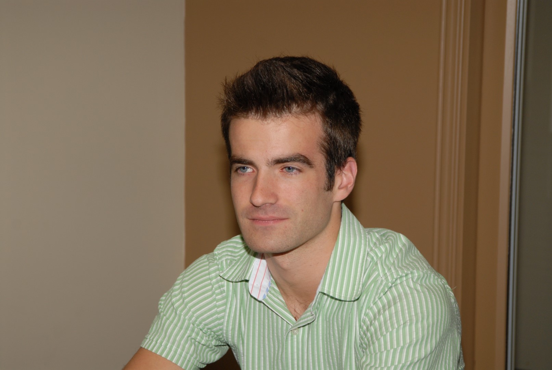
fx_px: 1520
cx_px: 276
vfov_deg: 13.9
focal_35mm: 99
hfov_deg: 20.6
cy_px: 185
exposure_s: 1/200
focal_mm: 66
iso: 250
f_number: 6.3
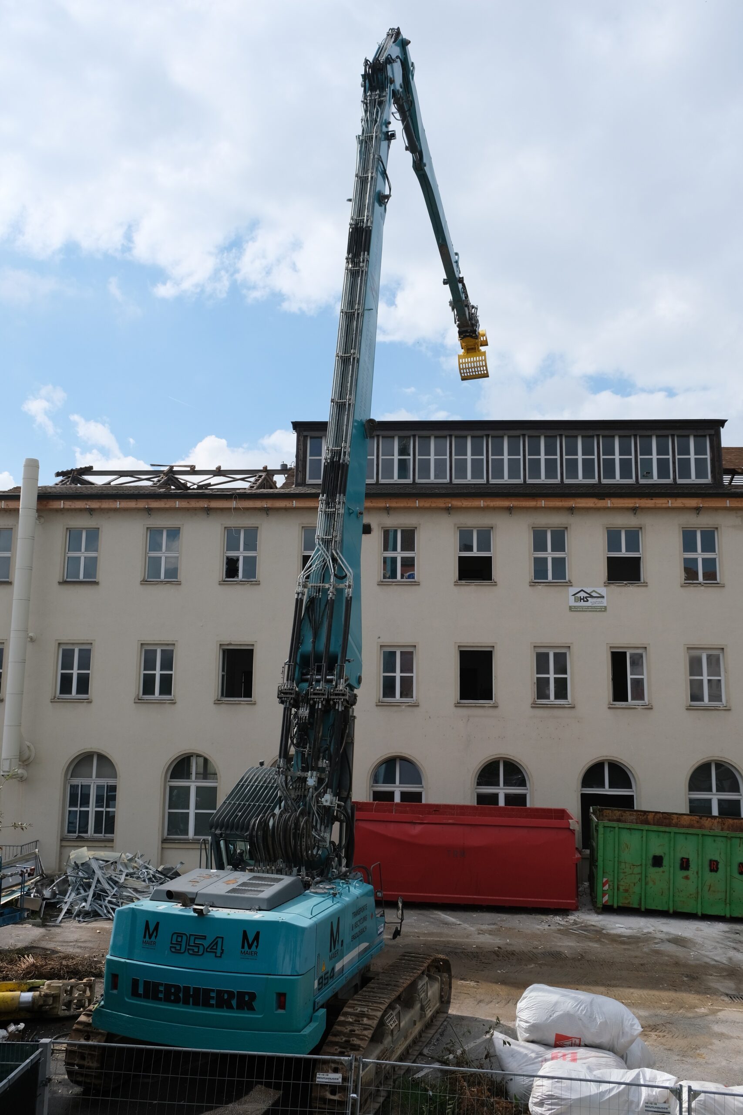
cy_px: 558
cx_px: 372
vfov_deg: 63.7
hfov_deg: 45.0
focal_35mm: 29
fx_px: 898
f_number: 5.6
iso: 320
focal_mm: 19.6
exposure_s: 1/1100
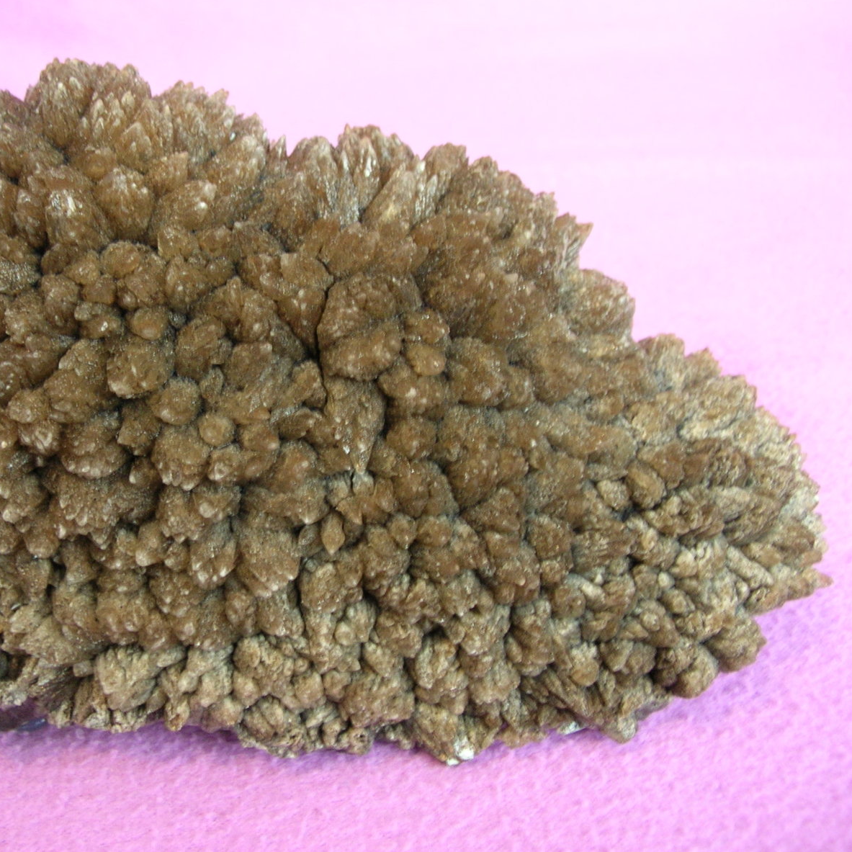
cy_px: 422
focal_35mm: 43
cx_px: 295
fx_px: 1197
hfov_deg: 38.8
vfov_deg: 39.2
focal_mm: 6
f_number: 2.7
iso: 94
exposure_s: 1/4.1
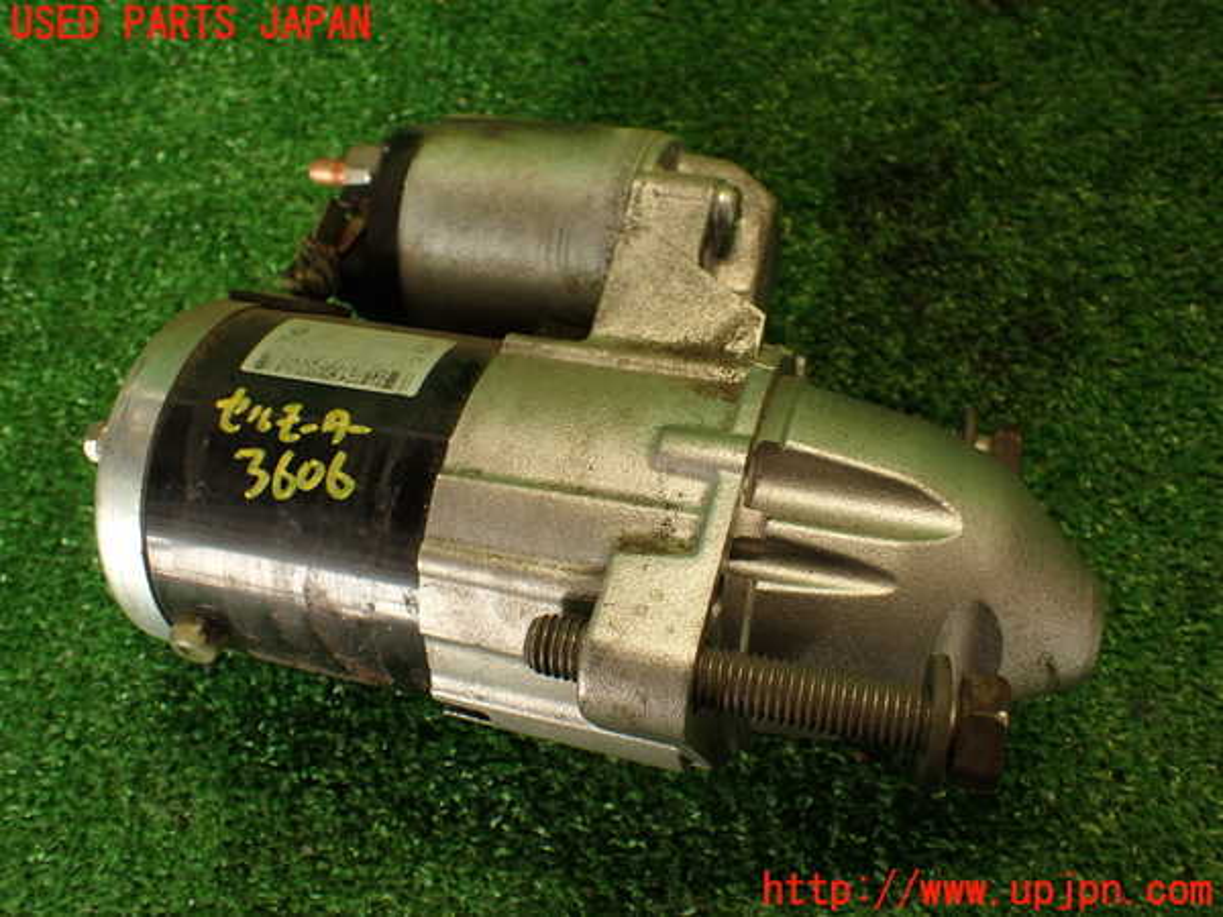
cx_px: 612
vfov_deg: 44.2
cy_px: 458
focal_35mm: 32
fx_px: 1131
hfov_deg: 56.8
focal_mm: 5.79
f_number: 2.4
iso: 200
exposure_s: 1/50
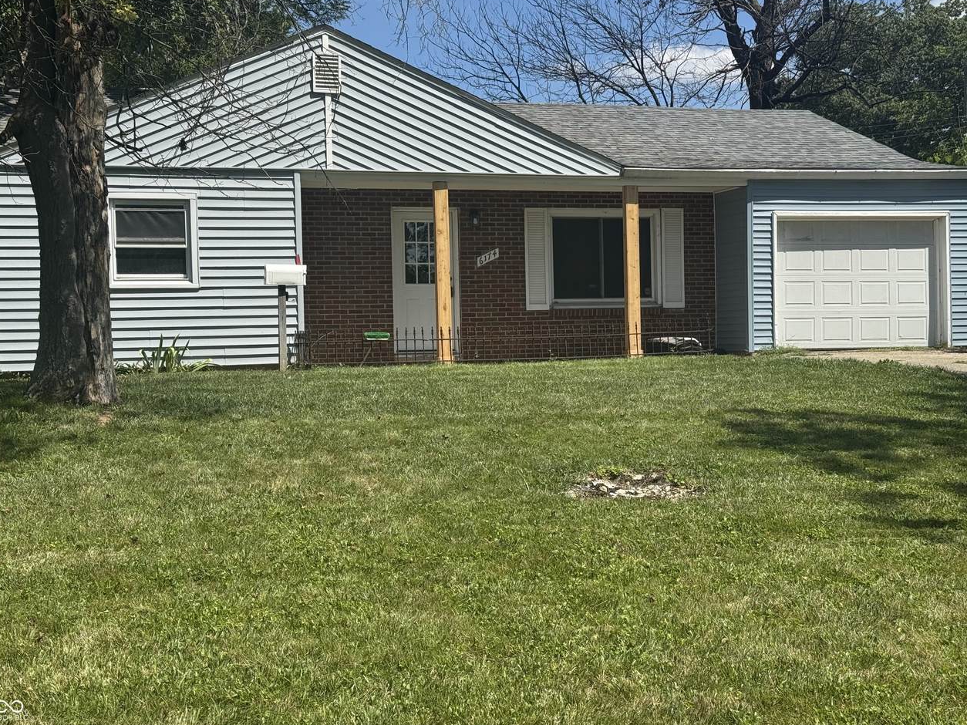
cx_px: 474
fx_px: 1369
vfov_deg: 29.7
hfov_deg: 38.9
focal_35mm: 49
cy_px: 359
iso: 64
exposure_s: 1/4310
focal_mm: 6.76
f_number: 1.78
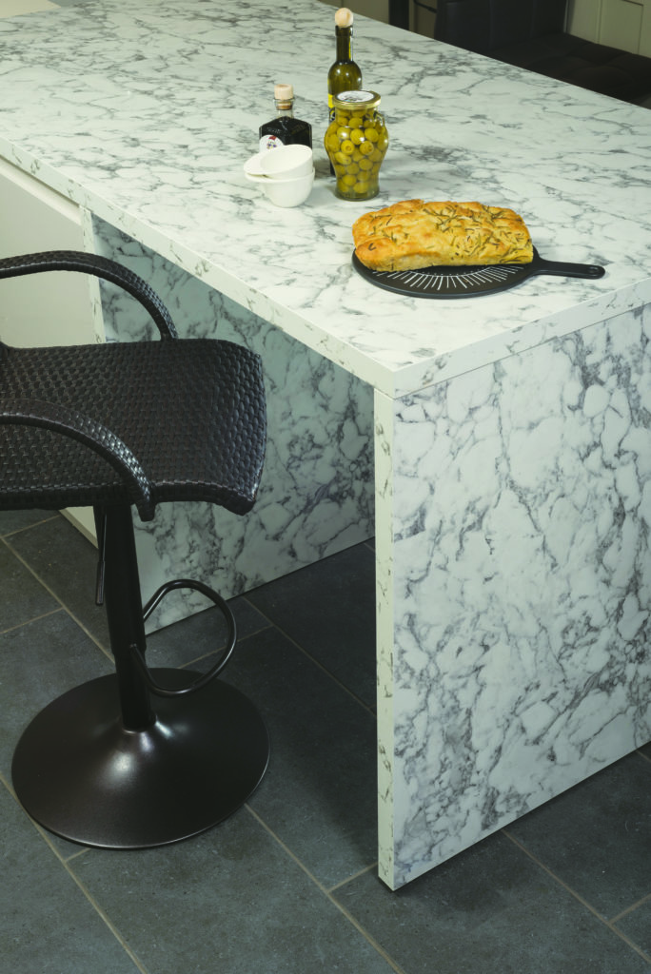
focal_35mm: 50
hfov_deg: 27.0
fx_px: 1354
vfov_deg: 39.6
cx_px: 326
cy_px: 487
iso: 100
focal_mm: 50
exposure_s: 1/125
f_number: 14
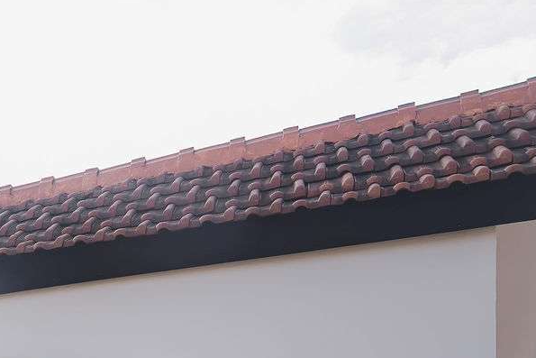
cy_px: 597
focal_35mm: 60
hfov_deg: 26.4
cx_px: -221
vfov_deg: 18.8
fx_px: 893
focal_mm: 17
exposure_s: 1/500
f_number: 4
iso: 100
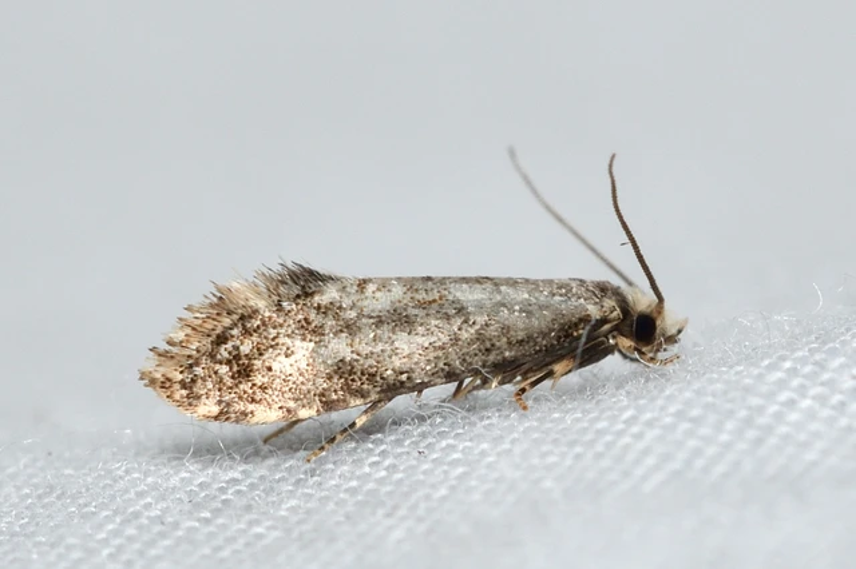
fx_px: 5347
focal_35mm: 225
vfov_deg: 6.1
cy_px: 284
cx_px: 428
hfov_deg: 9.2
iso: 100
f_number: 9
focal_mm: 150
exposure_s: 1/250
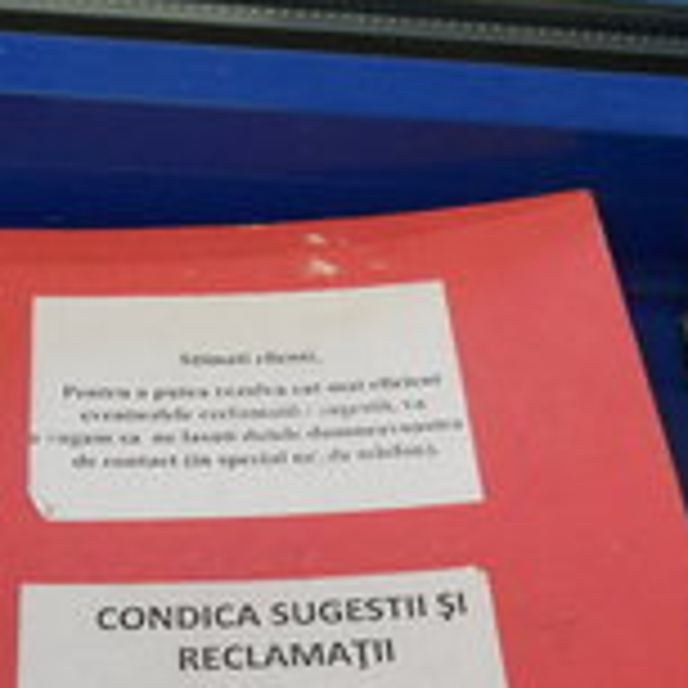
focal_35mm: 83
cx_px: 247
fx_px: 1866
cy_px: 501
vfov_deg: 20.7
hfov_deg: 20.8
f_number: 3.1
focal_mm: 6.72
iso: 400
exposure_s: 1/60
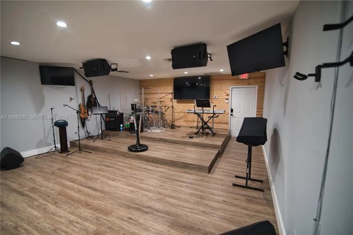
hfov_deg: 96.7
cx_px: 176
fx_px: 157
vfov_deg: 73.8
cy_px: 118
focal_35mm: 16
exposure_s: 1/10
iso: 160
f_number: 2.8
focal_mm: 16
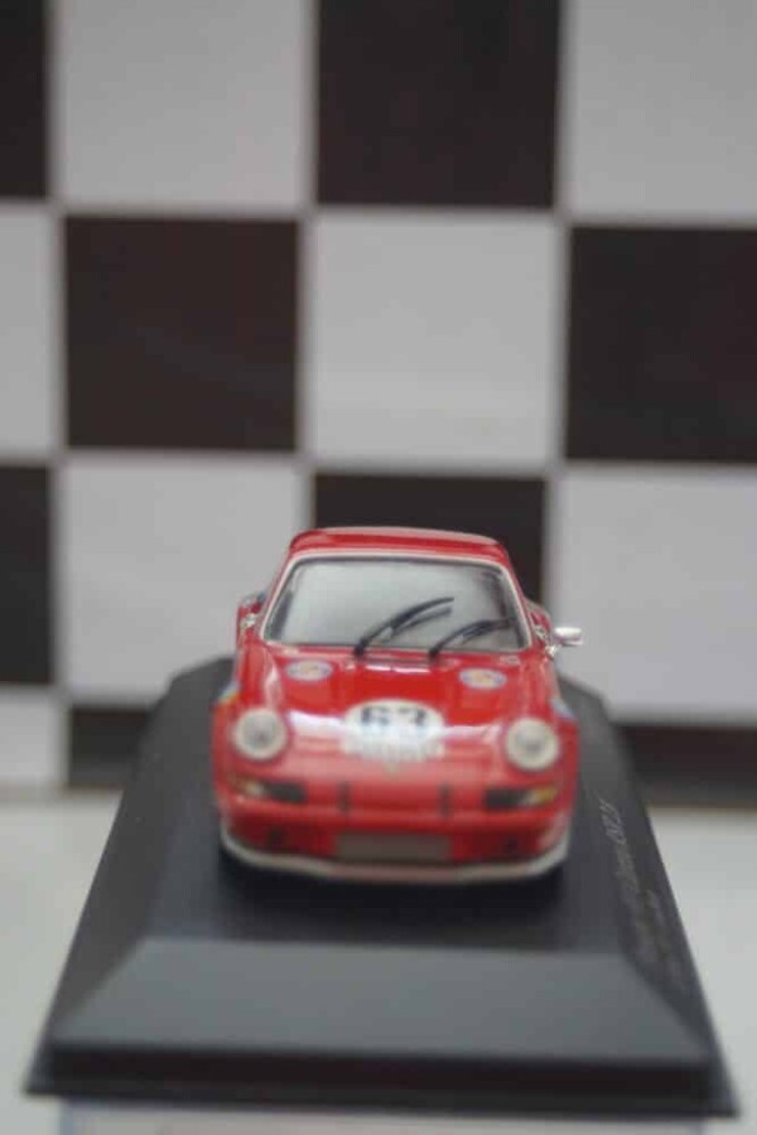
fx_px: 2839
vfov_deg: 22.6
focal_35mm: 90
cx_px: 378
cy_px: 568
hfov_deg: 15.2
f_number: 5.6
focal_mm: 60
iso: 1600
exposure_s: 1/160
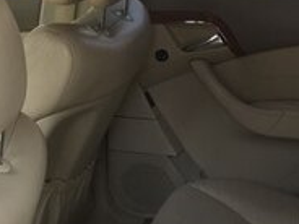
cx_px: 216
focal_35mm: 104
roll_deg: +0.3
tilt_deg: -29.1
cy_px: 329
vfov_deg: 13.5
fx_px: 898
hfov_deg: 18.8
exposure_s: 1/100
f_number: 2.2
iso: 40
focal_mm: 4.15
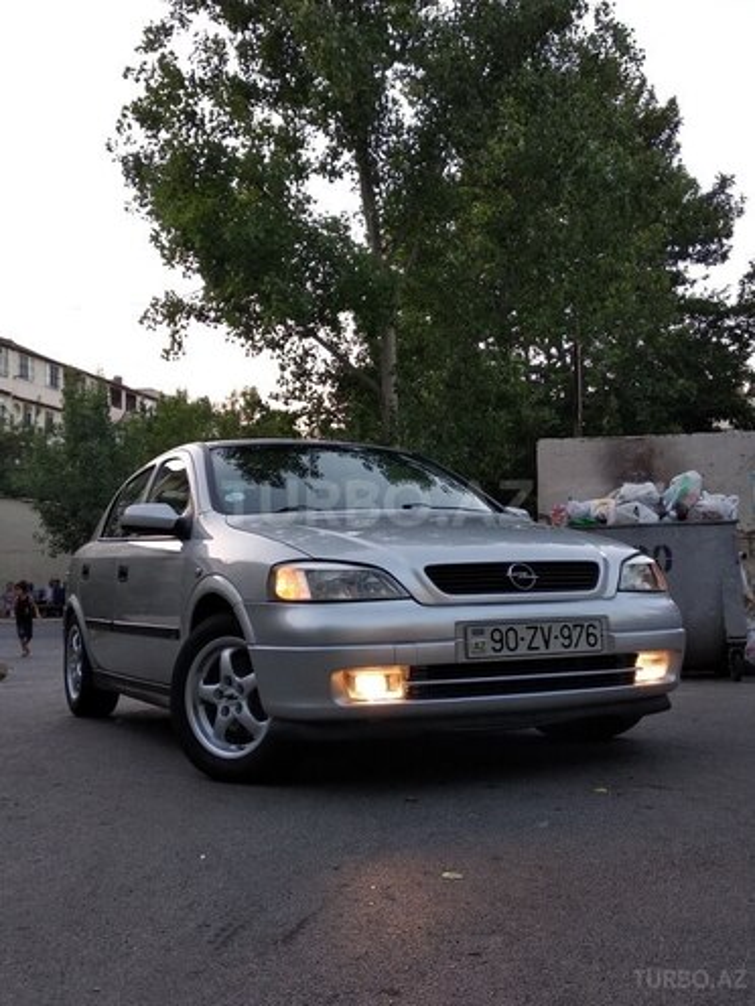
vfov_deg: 67.3
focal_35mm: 26
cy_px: 503
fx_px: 756
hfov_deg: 53.1
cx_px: 378
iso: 125
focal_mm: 3.81
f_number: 2.2
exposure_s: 1/50
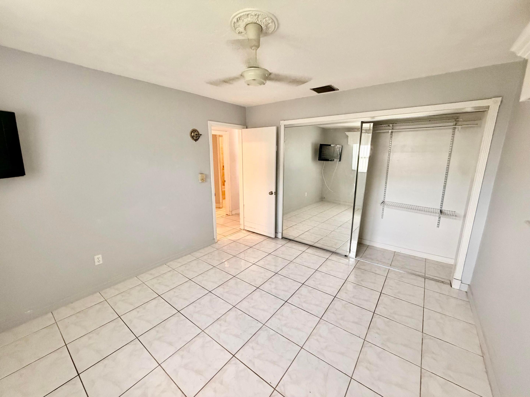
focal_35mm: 14
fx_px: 214
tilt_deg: -12.0
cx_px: 265
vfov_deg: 85.7
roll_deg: +0.4
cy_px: 198
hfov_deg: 102.1
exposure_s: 1/60
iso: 500
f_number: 2.2
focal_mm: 2.22
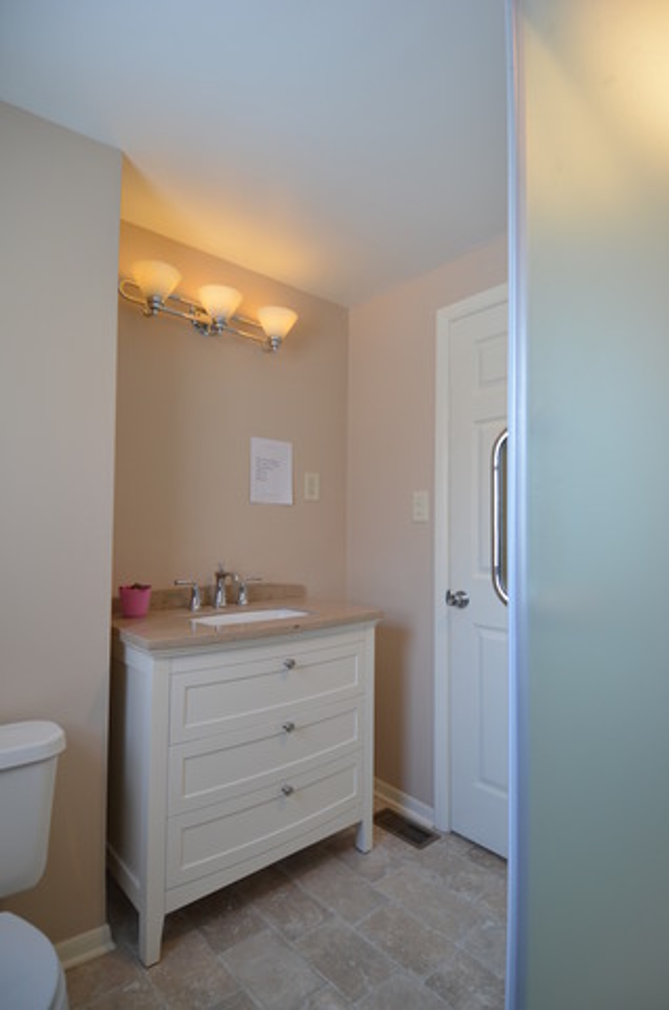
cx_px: 334
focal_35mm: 18
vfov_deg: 90.1
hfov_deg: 67.2
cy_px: 505
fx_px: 504
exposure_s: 1/80
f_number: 4.5
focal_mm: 12
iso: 400
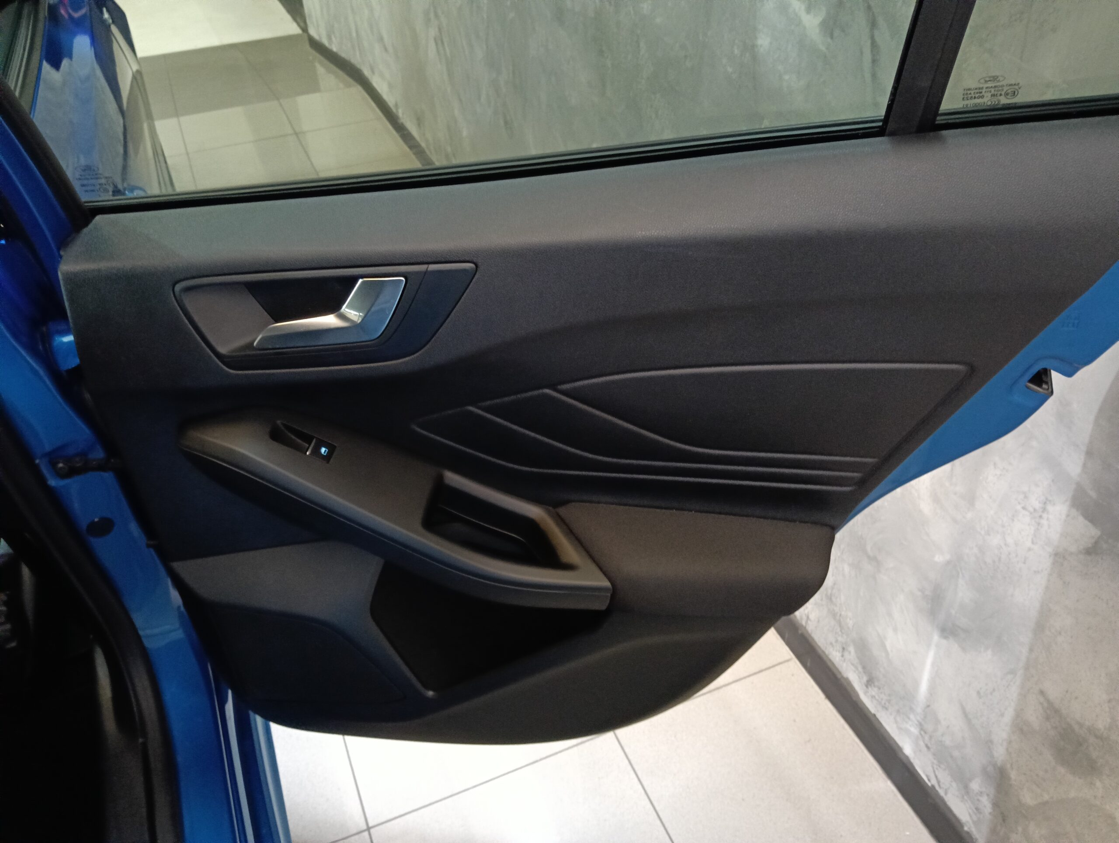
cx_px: 560
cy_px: 422
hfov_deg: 65.2
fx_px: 874
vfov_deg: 51.5
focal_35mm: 27
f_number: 16
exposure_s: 1/25
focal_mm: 3.98
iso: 1000
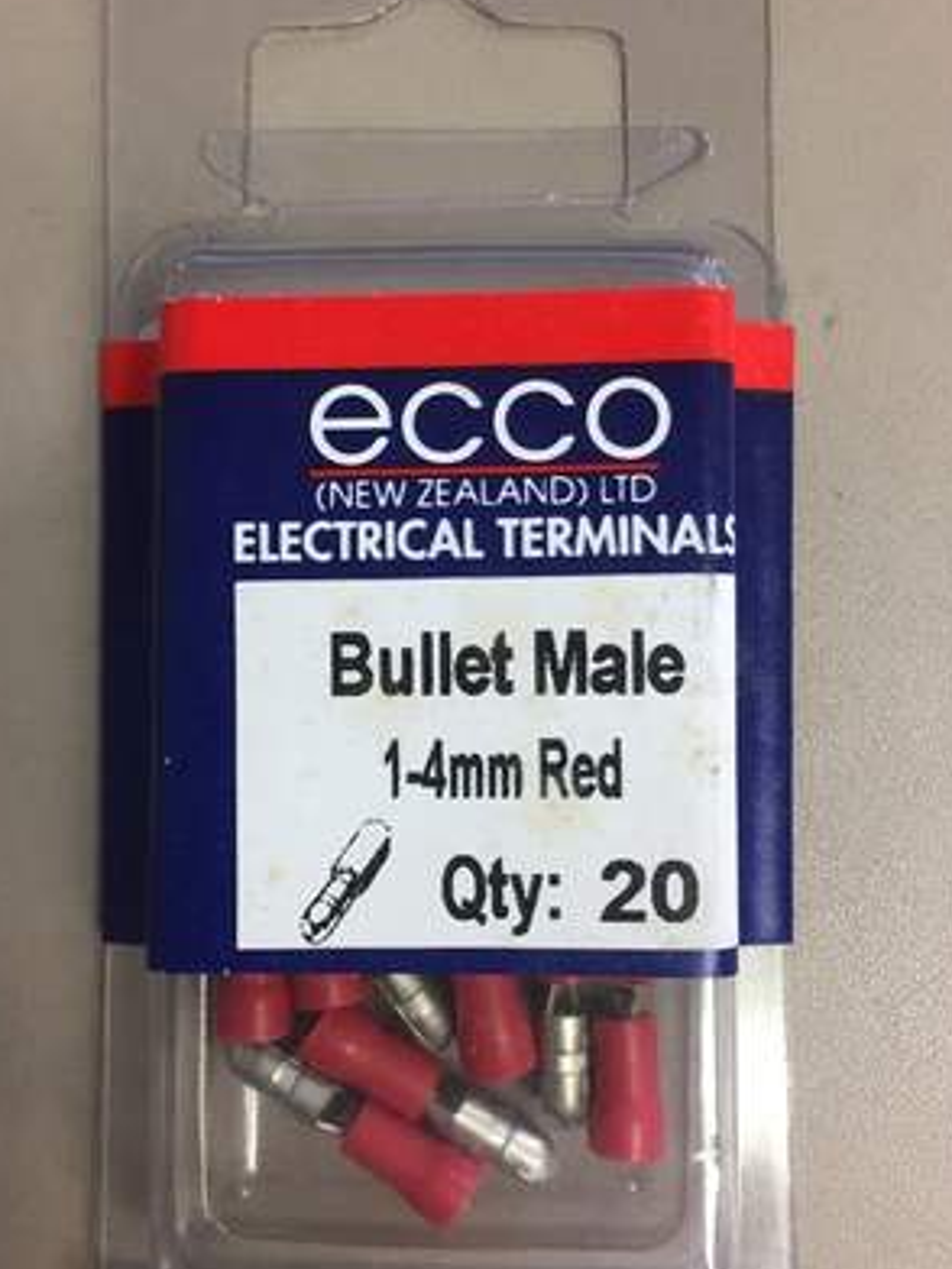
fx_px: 1357
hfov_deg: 38.6
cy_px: 602
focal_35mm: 37
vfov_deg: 50.1
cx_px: 410
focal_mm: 4.15
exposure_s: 1/33
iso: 80
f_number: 2.2
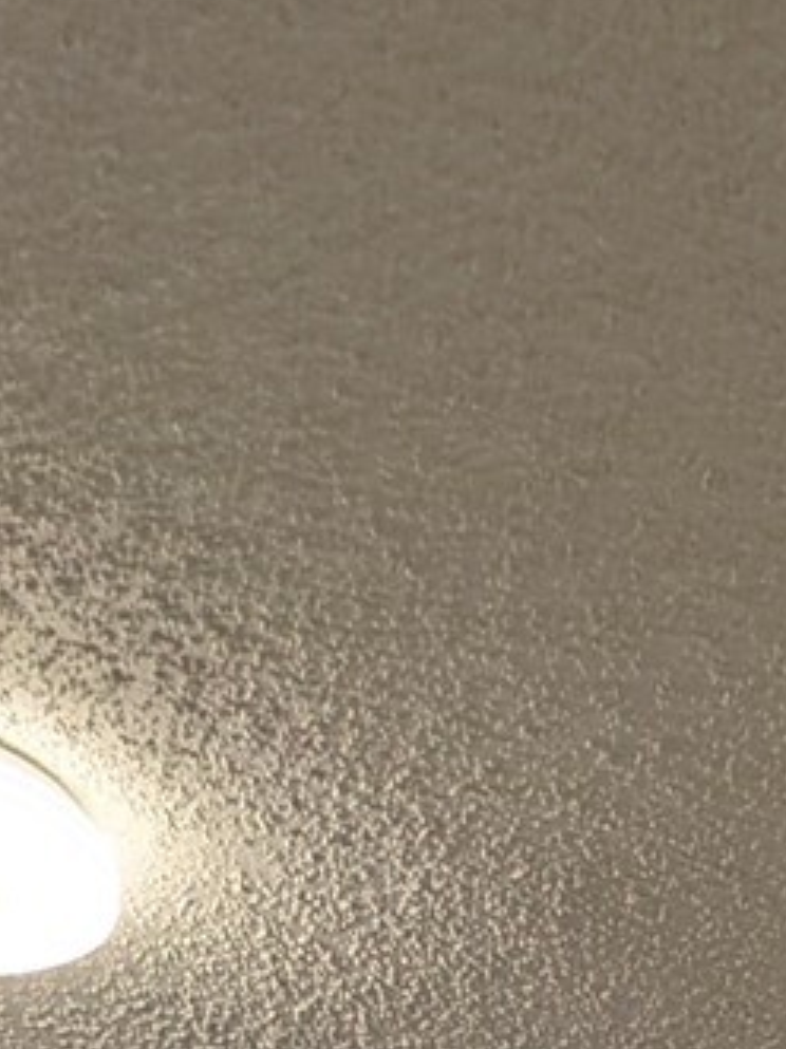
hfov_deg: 16.0
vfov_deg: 15.3
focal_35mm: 87
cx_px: 1033
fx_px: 2636
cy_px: 2383
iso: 88
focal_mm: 2.71
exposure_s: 1/120
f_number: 2.2
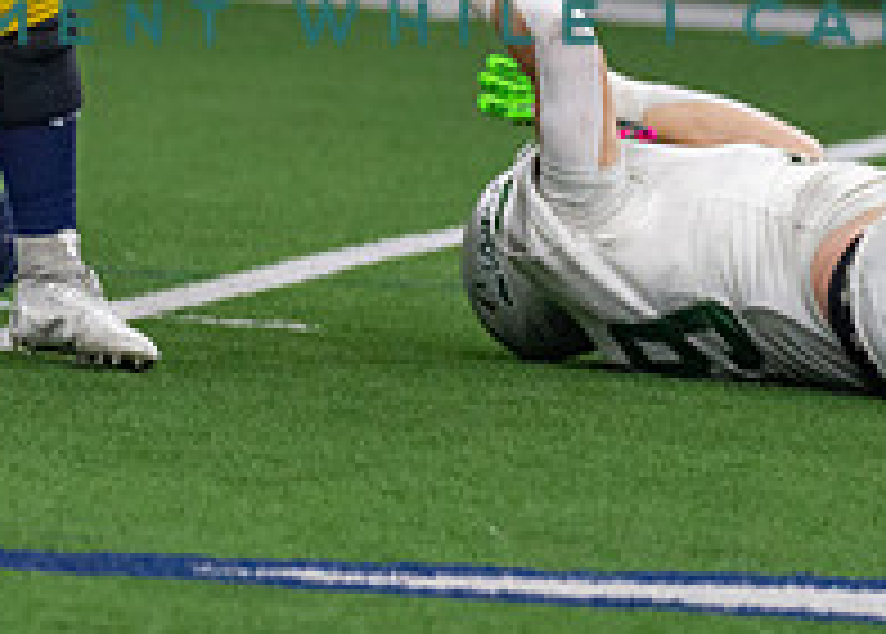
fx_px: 22562
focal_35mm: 896
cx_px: -577
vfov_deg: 1.6
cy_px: -237
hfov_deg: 2.2
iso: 2000
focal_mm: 200
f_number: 2.8
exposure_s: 1/1000
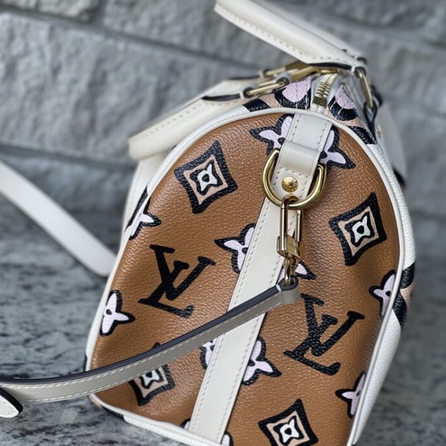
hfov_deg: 22.8
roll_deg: -19.0
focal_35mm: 76
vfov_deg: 22.7
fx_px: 1108
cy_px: 276
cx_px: 222
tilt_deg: -17.1
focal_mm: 7.5
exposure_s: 1/121
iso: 64
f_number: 2.2
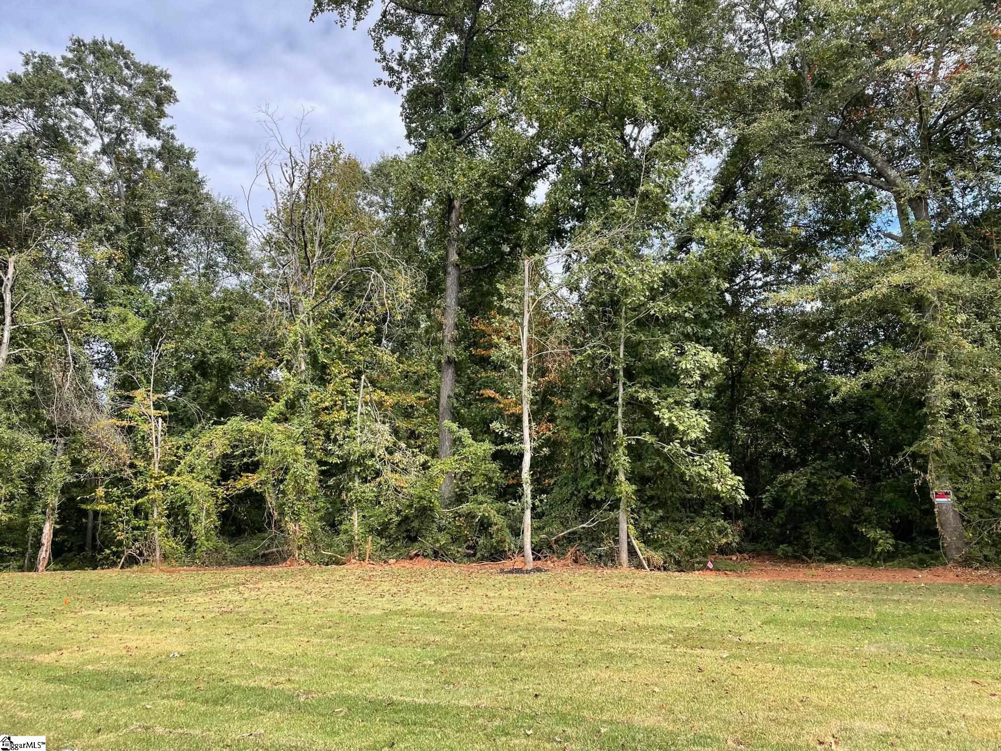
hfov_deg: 67.3
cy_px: 376
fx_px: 752
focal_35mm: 26
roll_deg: +2.8
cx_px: 500
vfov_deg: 53.1
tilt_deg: +7.9
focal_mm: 4.2
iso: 32
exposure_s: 1/1159
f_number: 1.6
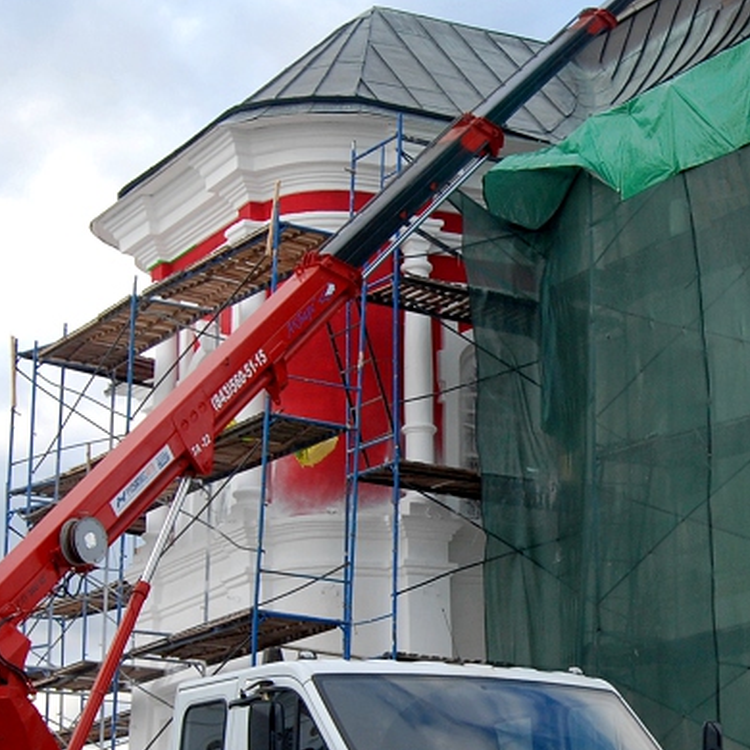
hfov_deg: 19.2
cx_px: 512
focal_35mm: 90
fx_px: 2214
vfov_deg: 19.2
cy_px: 483
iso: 200
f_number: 5.6
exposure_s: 1/125
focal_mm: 23
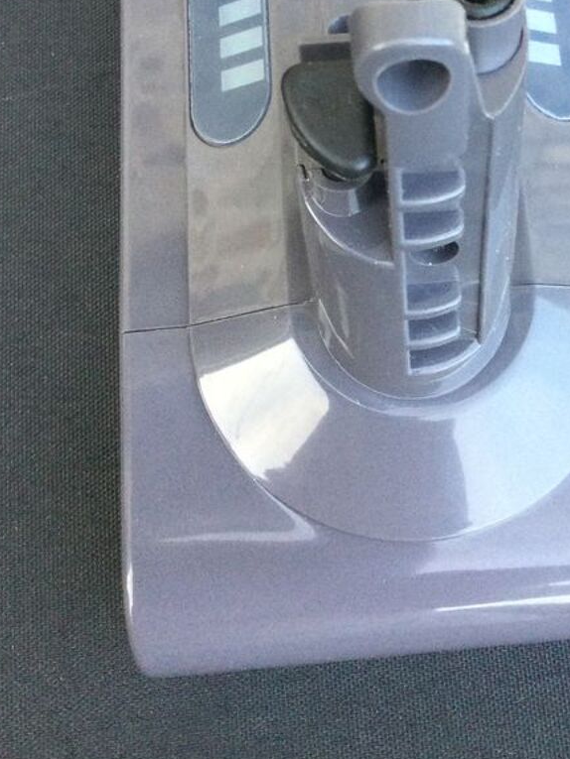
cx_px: 420
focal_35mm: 54
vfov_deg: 34.0
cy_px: 109
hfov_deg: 26.7
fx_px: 1185
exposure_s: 1/33
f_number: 2.4
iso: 64
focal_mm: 3.3
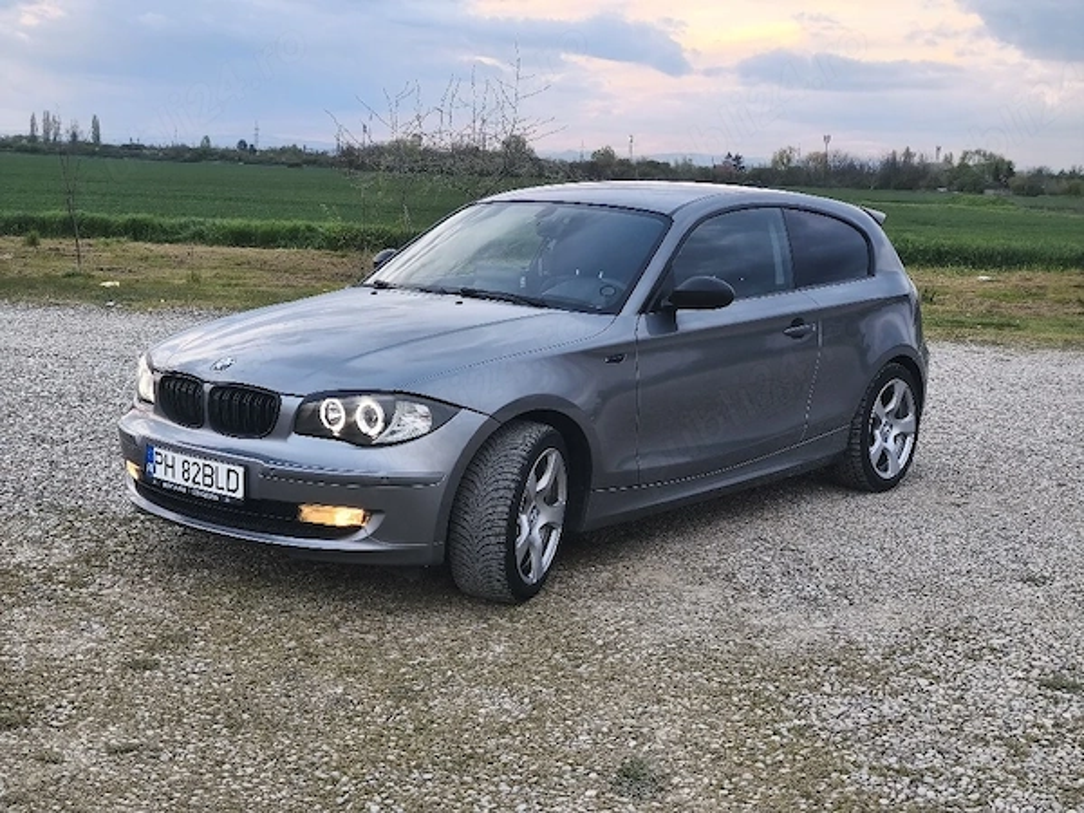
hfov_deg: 41.2
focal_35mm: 46
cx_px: 542
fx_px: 1440
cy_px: 406
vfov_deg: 31.5
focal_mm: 6.18
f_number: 1.65
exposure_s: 1/101
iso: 160
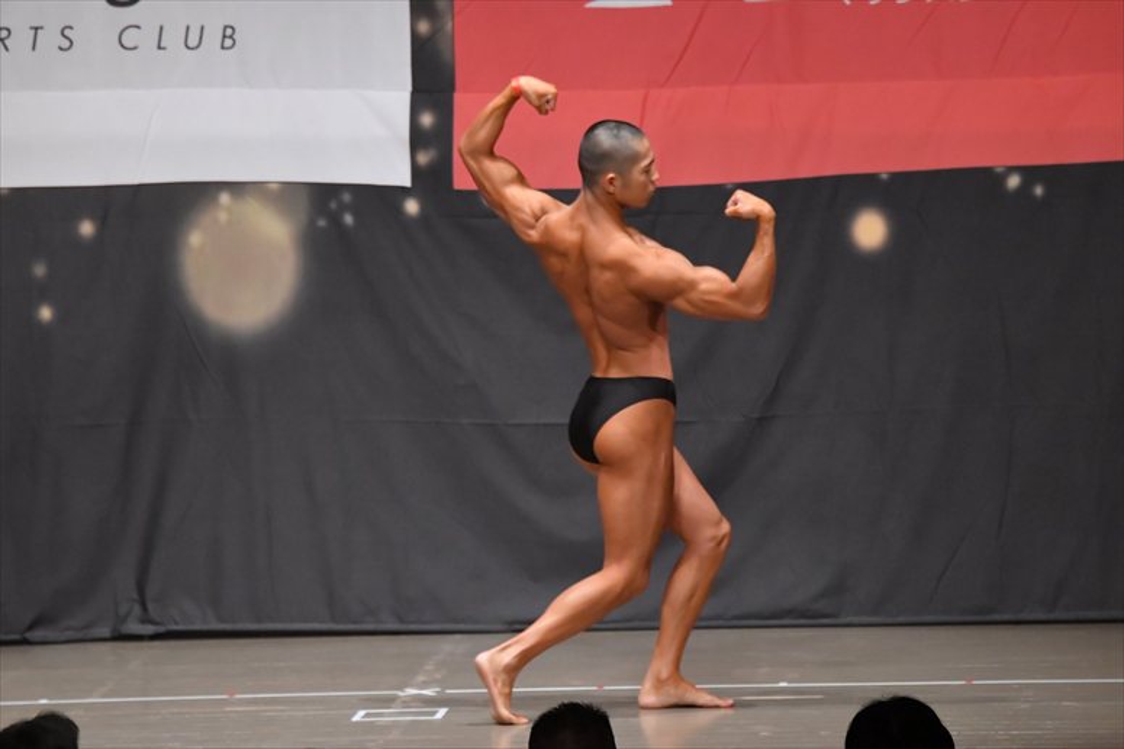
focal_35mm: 217
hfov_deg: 9.5
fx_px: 6772
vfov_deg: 6.3
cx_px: 562
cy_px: 374
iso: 6400
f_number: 5.6
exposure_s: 1/400
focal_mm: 145
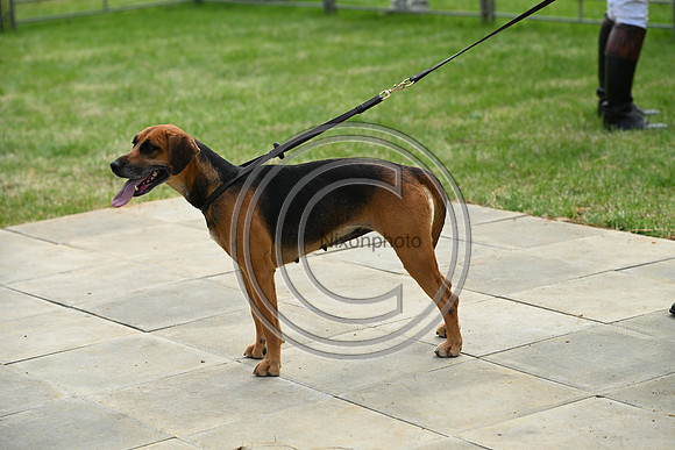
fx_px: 1969
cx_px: 338
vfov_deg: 13.0
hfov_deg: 19.5
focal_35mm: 105
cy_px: 225
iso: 180
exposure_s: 1/1000
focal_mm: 105
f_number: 4.5
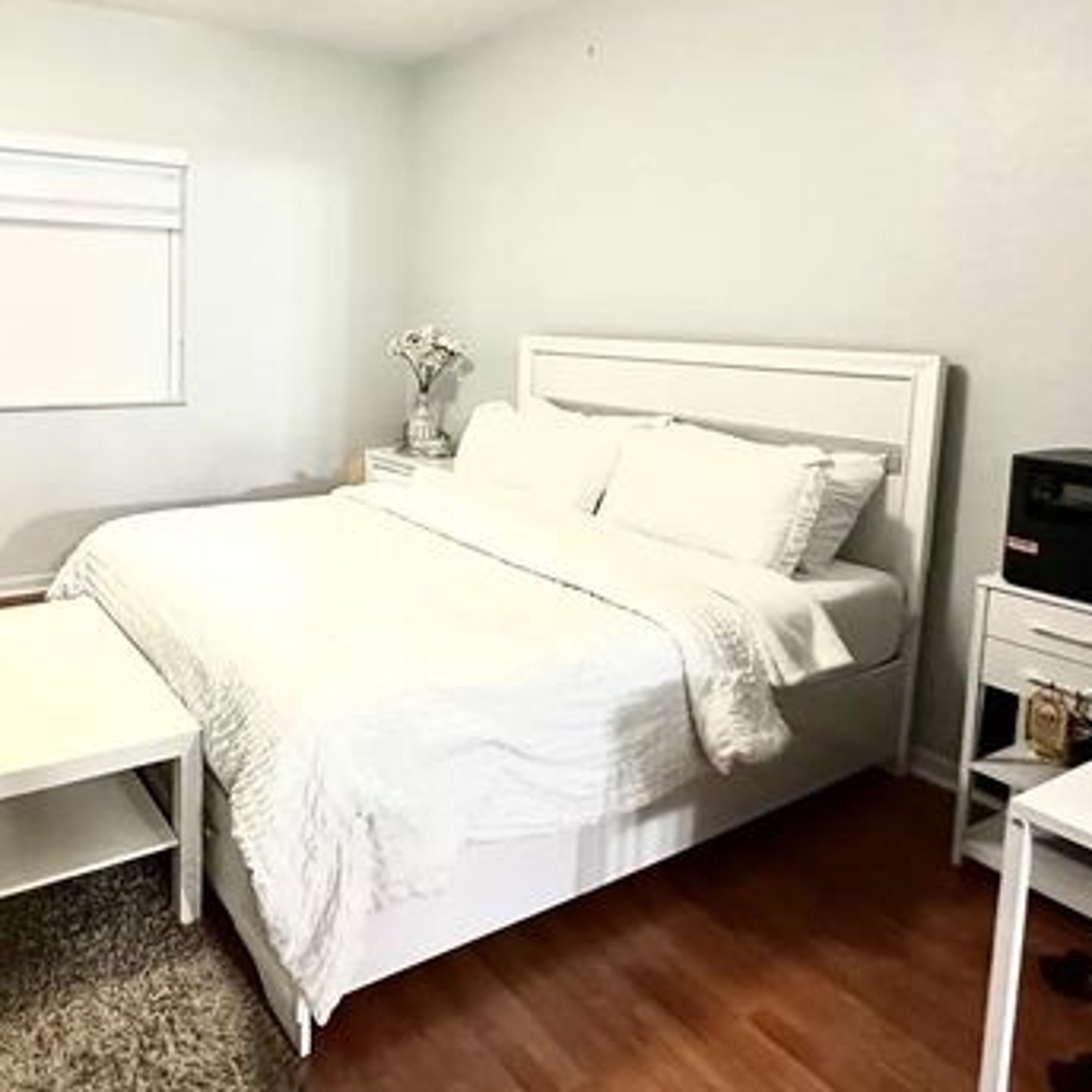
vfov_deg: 65.8
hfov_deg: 62.7
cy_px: 381
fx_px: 821
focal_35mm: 23
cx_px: 251
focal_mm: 2.22
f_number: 2.2
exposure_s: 1/60
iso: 640
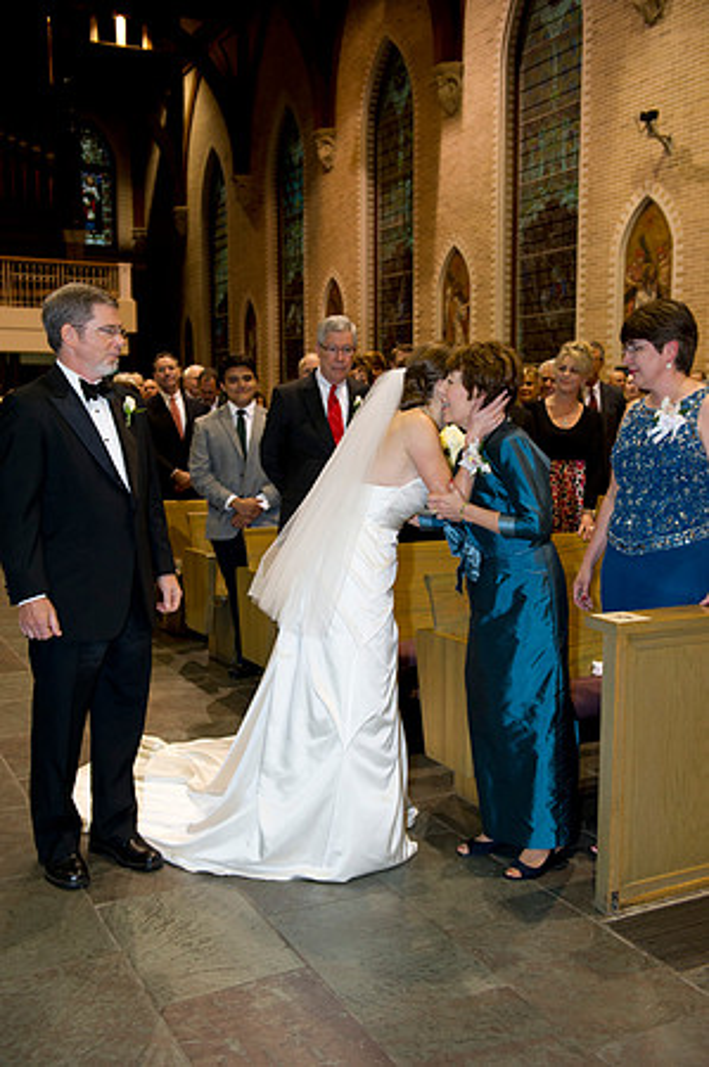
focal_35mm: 38
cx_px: 354
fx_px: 1125
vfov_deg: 50.7
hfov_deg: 35.0
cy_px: 534
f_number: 4
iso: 1250
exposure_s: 1/60
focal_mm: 38
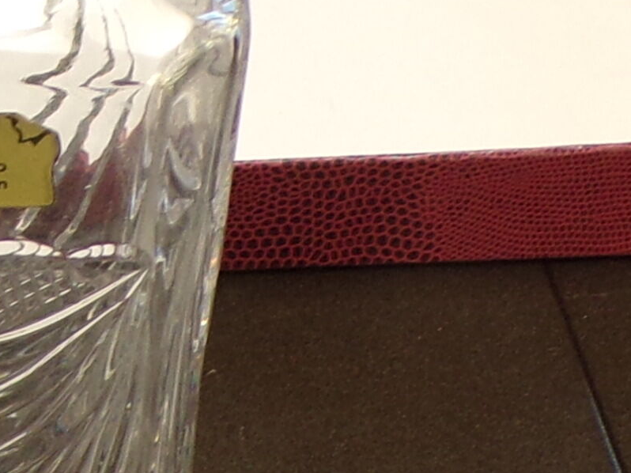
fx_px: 2825
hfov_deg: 12.6
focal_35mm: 155
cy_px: 726
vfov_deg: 9.3
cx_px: 55
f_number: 3
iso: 100
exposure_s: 1/52
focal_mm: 4.3
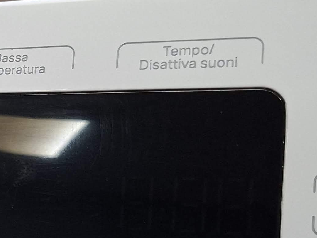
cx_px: -106
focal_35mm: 89
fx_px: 815
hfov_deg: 20.0
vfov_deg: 16.3
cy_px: 221
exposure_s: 1/100
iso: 160
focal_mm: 5.54
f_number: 1.8
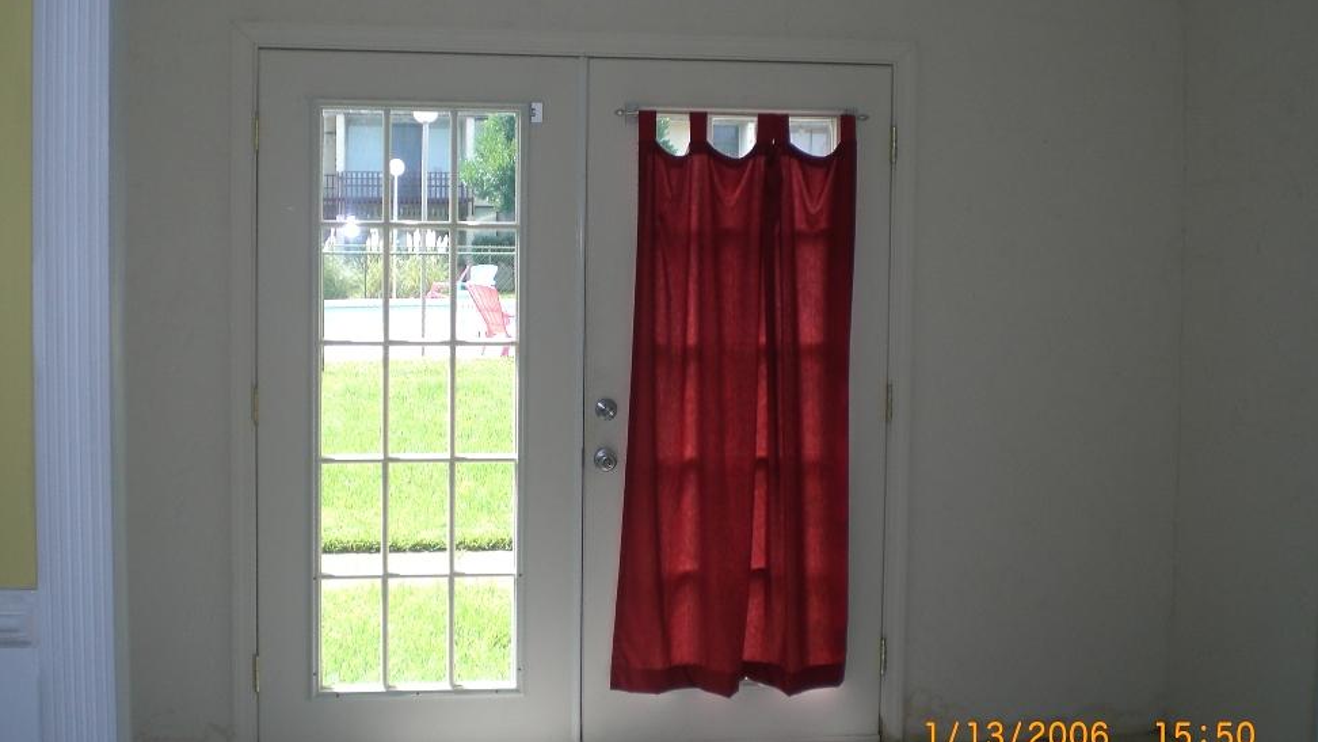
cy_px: 336
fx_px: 1468
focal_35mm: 42
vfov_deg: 28.3
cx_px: 667
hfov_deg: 48.4
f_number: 3.1
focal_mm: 6.3
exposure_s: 1/160
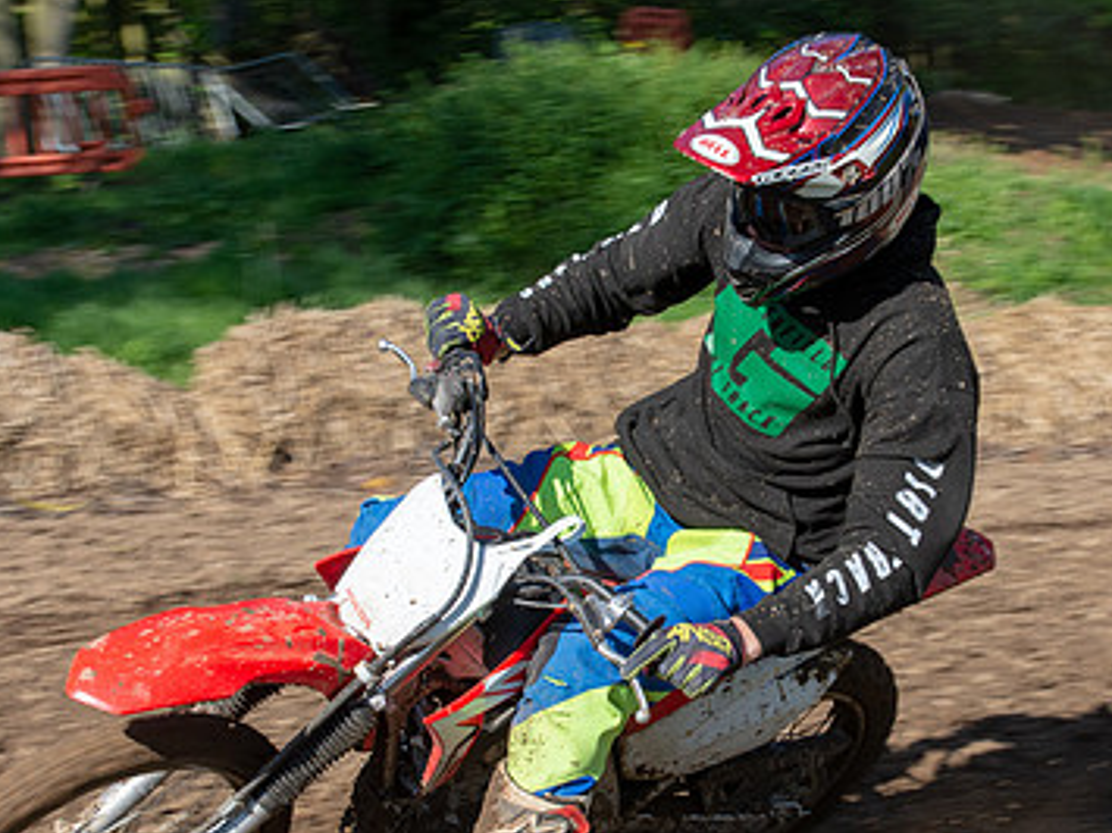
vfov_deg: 14.9
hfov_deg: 19.8
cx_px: 639
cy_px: 546
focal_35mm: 99
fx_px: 3179
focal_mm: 32
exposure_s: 1/400
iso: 200
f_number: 7.1
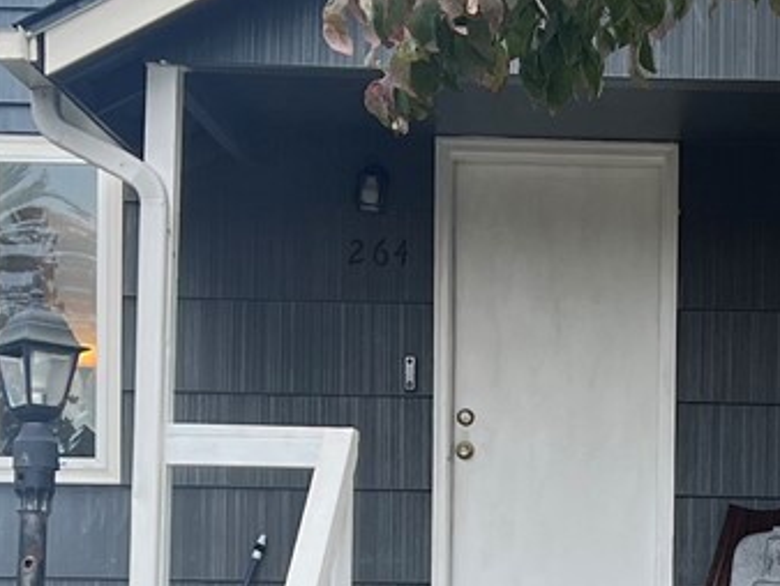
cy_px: 628
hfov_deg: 15.8
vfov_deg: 11.9
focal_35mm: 123
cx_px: 748
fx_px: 2774
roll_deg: -1.3
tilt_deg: +0.7
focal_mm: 5.7
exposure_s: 1/351
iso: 50
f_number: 1.5
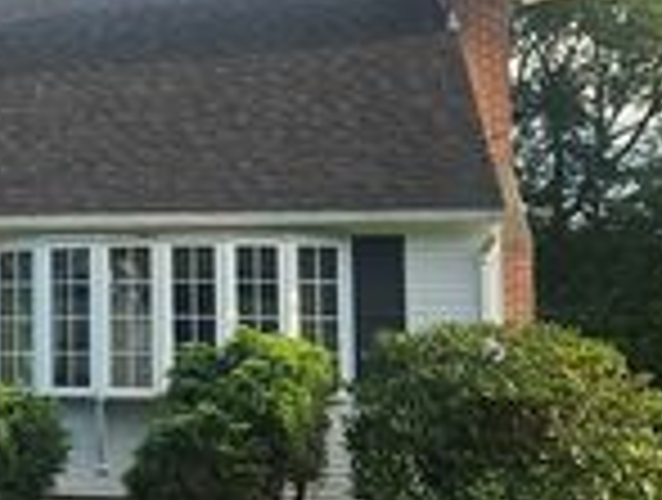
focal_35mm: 78
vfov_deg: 19.0
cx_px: -171
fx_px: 1495
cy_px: 286
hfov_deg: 22.6
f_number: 1.8
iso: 25
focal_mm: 5.4
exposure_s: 1/973
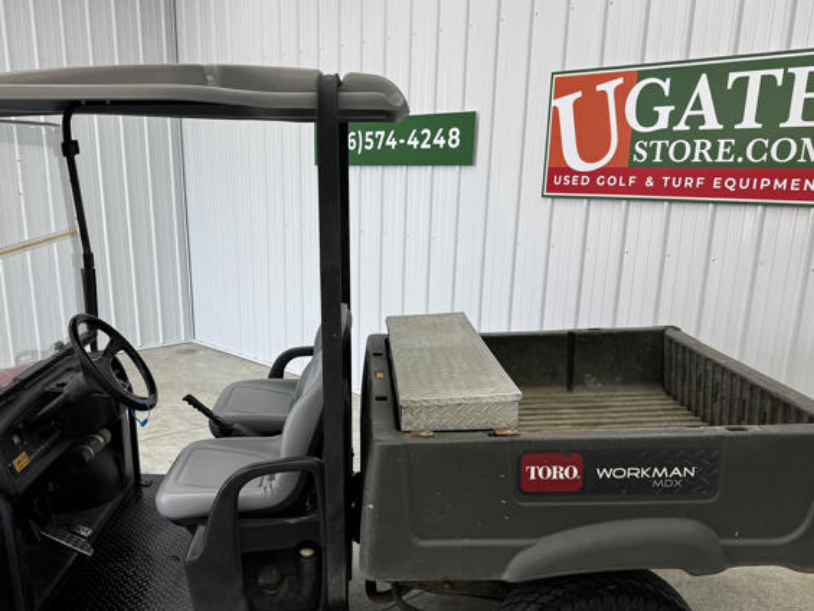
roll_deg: -0.9
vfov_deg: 41.2
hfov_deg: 53.7
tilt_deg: -17.1
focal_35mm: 34
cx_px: 340
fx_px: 800
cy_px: 411
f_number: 1.78
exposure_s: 1/122
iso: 50
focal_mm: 6.76
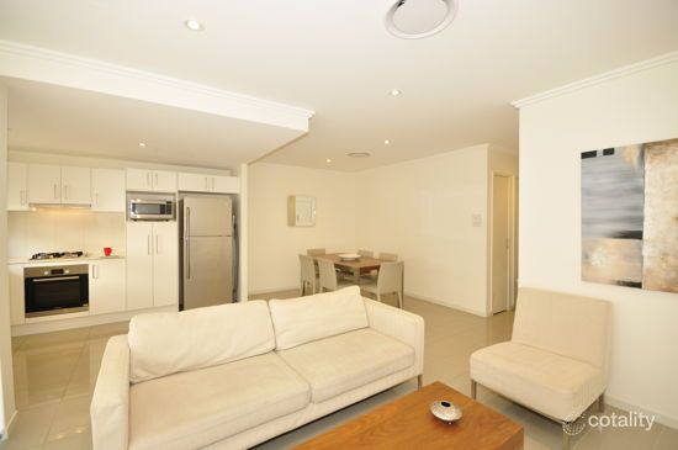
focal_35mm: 15
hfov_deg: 100.5
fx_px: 282
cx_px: 339
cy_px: 225
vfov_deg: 77.1
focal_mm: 10
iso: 200
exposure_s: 1/6
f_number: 8
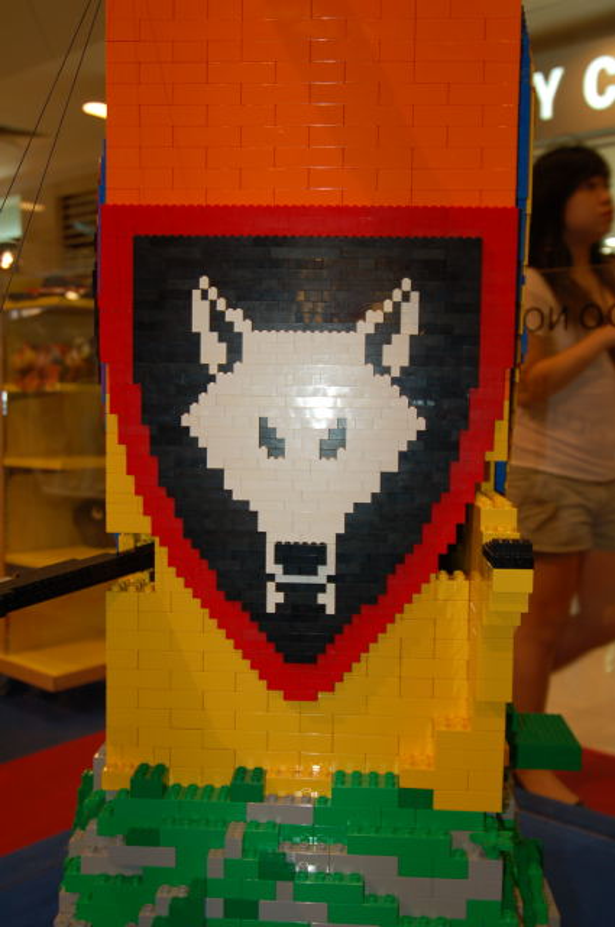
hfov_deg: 36.8
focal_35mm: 36
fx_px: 925
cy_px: 464
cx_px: 308
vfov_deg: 53.2
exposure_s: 1/60
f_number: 4
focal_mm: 24
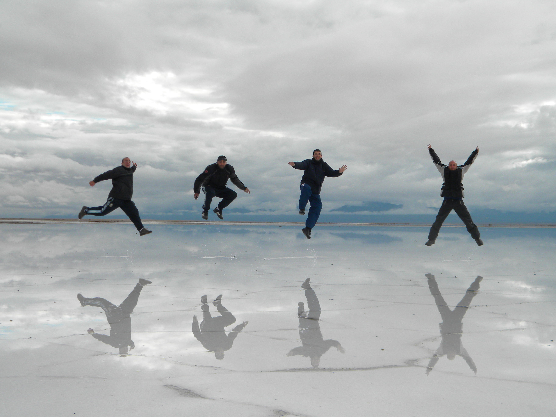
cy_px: 208
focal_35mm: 56
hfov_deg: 34.3
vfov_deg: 26.1
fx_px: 899
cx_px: 278
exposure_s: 1/928
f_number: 4.1
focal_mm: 10.1
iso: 110
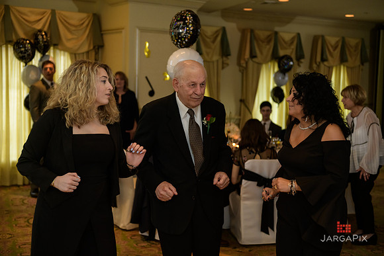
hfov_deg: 38.2
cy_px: 128
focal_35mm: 52
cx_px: 192
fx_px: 555
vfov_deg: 26.0
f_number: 2.8
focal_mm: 52
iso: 1000
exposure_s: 1/125
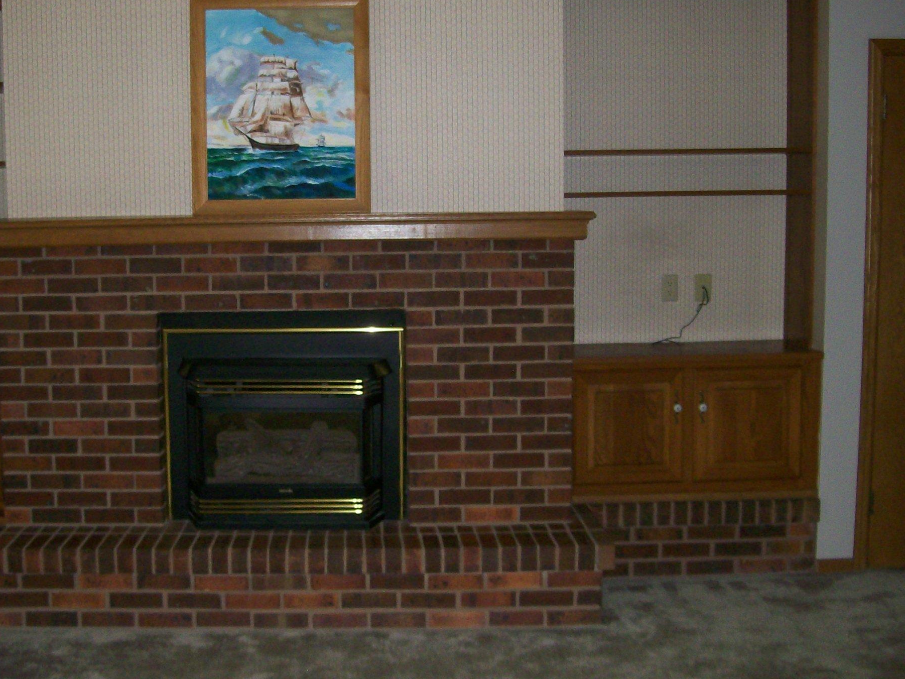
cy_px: 333
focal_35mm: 46
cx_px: 335
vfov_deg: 31.5
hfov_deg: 40.9
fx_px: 1203
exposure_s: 1/64
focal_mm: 6
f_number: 2.7
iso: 140
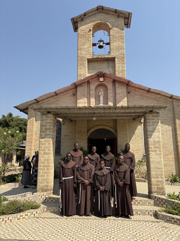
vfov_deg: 67.3
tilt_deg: +11.3
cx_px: 90
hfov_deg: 53.1
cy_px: 120
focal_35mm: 26
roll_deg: -1.0
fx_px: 180
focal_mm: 5.96
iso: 50
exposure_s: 1/1848
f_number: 1.6
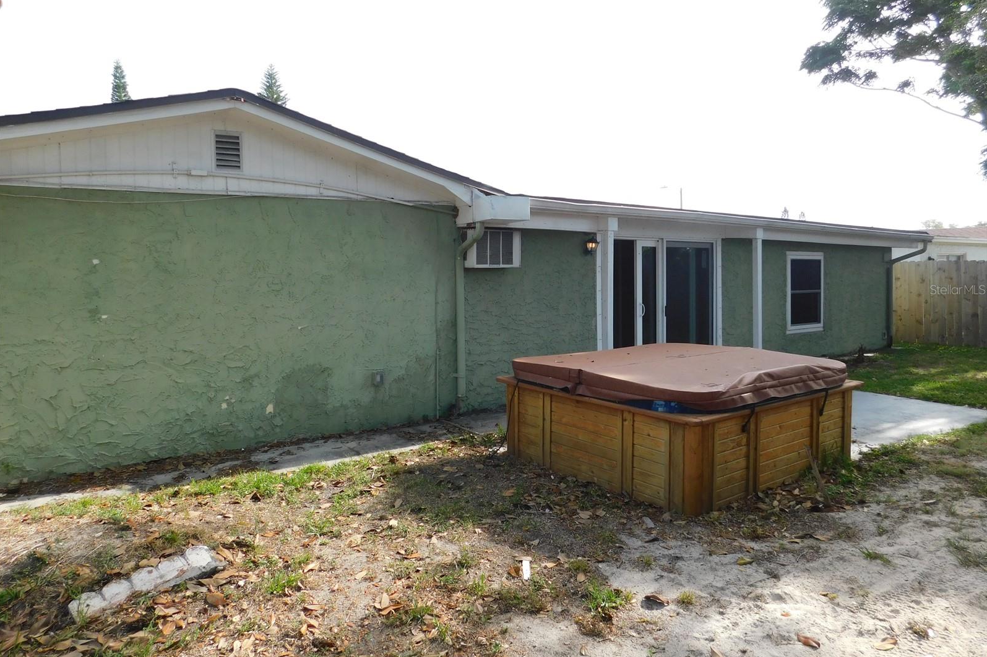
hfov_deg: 73.7
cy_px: 289
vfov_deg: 53.0
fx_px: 658
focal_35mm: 24
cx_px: 493
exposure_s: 1/640
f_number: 3
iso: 125
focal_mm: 4
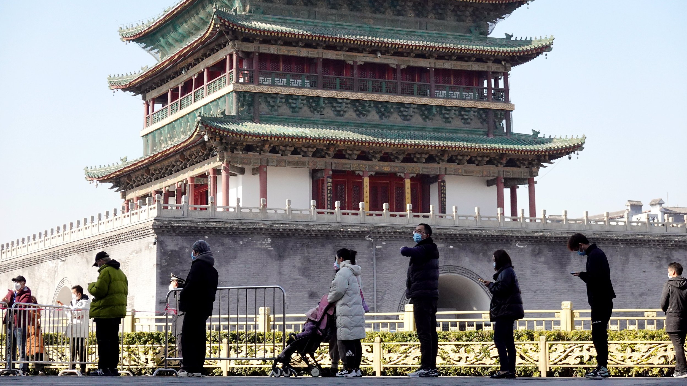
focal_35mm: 83
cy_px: 180
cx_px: 344
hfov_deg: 25.6
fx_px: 1512
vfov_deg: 14.6
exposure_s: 1/3200
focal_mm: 29.1
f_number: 4
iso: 800
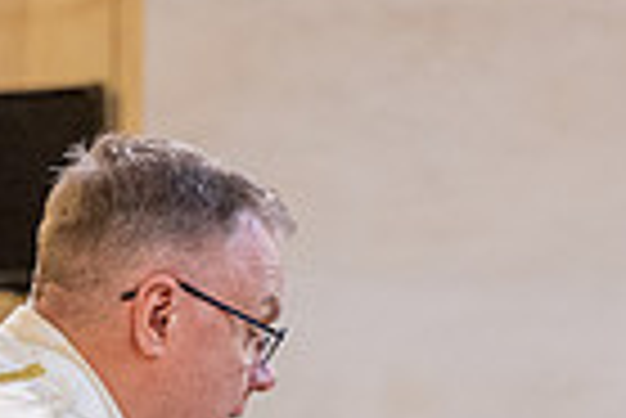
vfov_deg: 3.2
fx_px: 7468
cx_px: 504
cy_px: 838
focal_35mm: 429
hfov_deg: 4.8
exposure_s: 1/100
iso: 2000
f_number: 2.8
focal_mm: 103
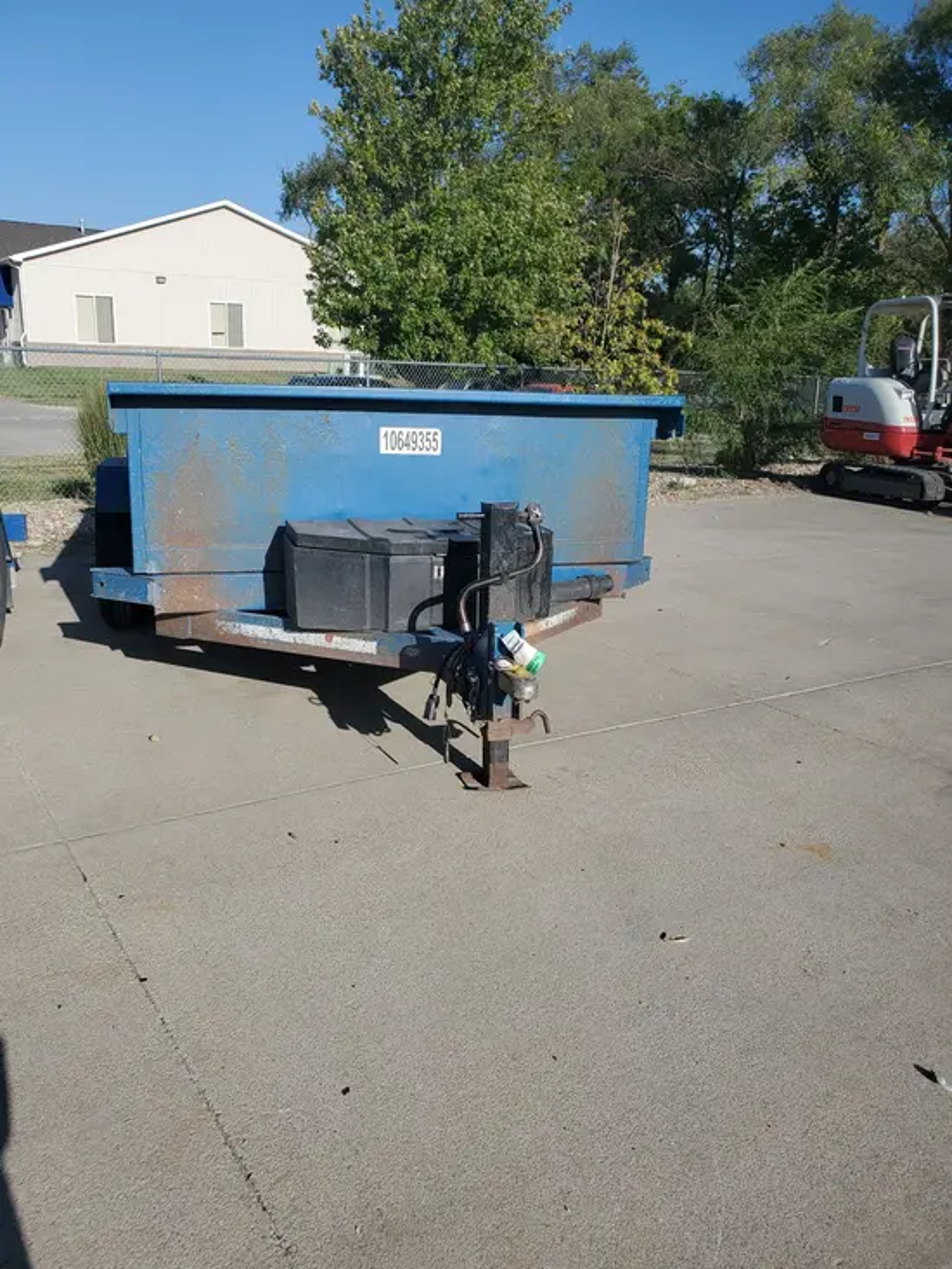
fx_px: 953
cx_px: 476
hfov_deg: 53.1
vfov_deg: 67.3
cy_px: 634
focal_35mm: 26
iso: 50
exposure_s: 1/1690
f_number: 2.4
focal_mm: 4.3
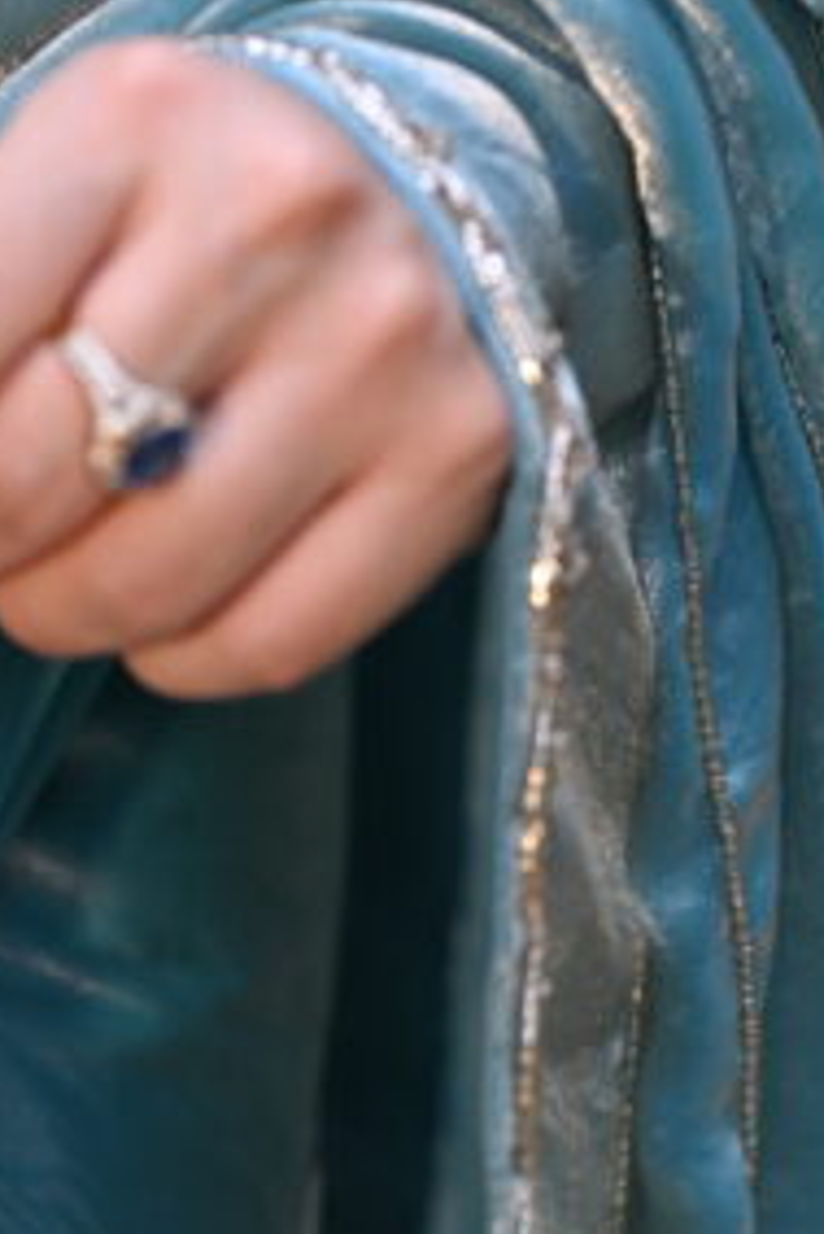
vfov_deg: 12.4
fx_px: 5452
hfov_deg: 8.5
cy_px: 1683
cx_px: -187
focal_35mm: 159
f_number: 2.2
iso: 400
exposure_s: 1/100
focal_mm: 50
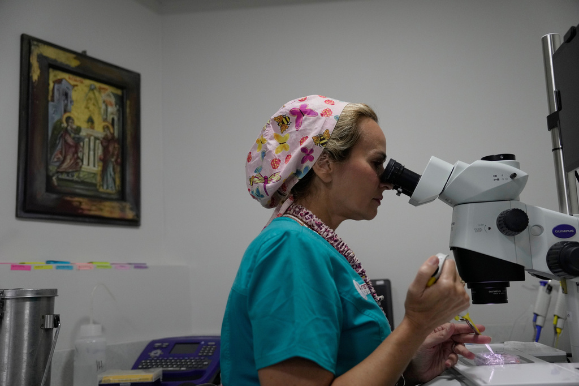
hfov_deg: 50.7
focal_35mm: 38
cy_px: 193
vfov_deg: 35.0
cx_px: 290
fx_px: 611
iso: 2500
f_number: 2.8
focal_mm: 38
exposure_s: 1/200
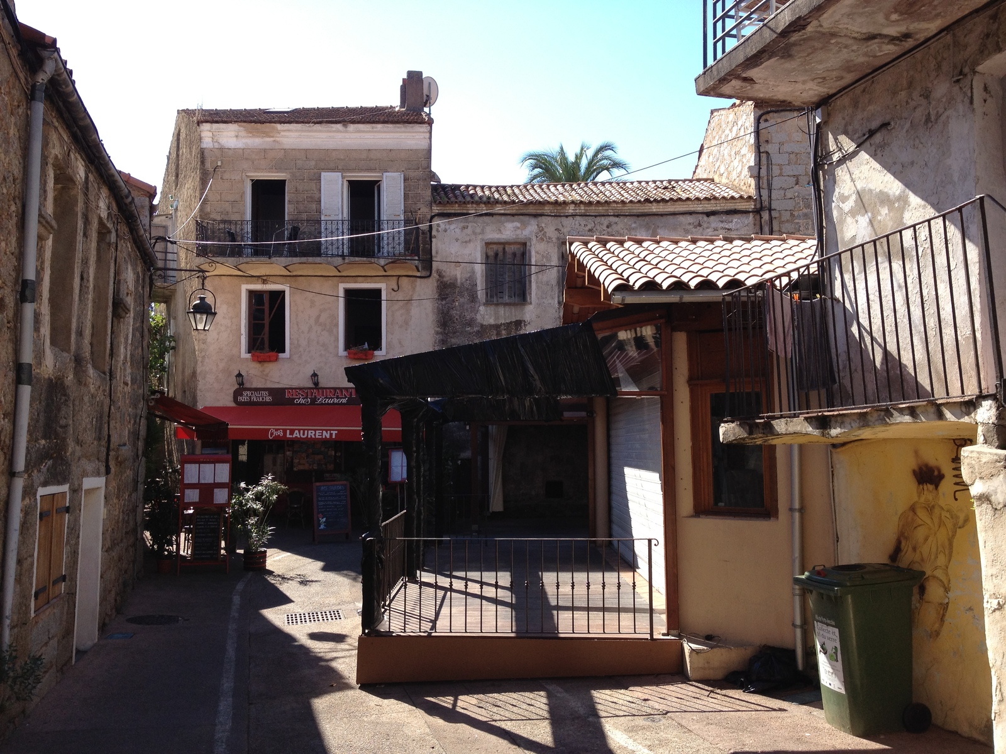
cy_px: 377
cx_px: 503
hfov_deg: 52.6
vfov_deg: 40.7
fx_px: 1017
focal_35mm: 35
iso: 64
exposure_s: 1/746
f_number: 2.4
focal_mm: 4.28
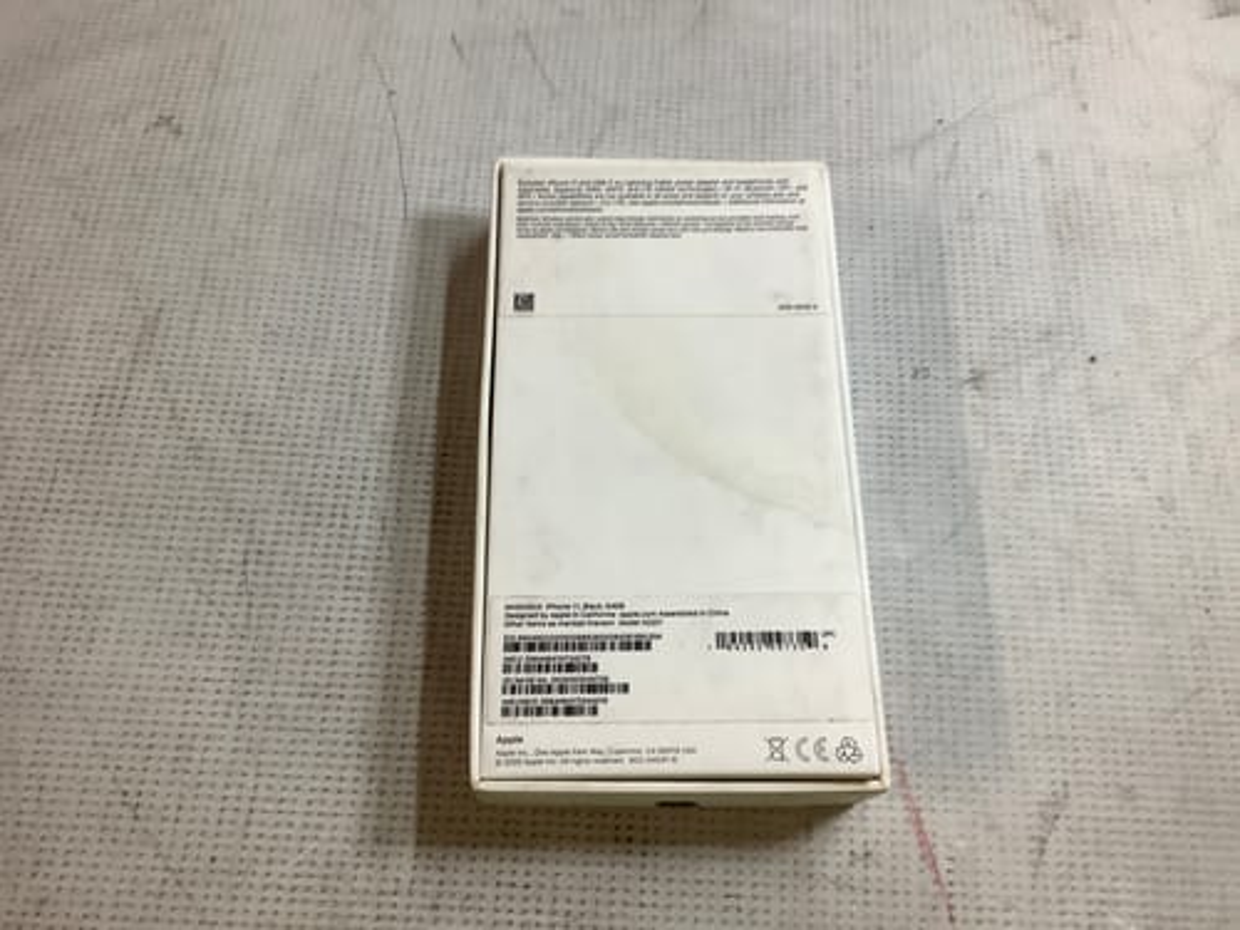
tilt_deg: -66.3
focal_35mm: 31
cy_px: 465
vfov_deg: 45.4
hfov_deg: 58.4
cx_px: 620
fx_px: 1110
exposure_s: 1/50
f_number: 2.4
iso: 80
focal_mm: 3.3
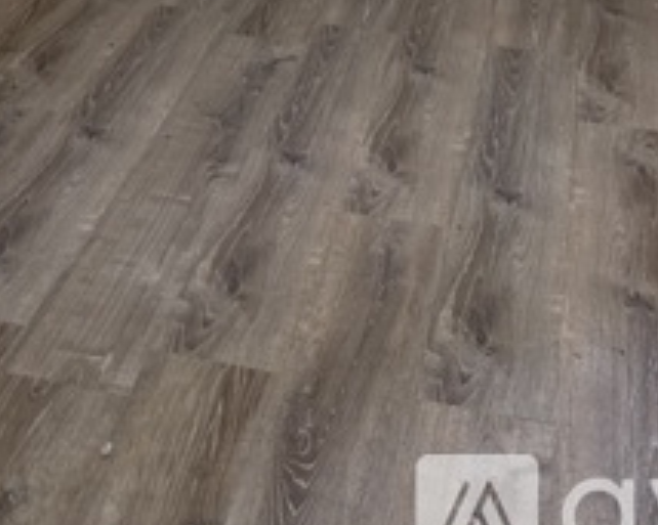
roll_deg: -2.2
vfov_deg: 21.2
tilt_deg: -16.9
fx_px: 1246
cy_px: -190
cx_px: 337
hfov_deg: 29.6
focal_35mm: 64
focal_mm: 3.99
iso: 50
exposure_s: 1/60
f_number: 1.8
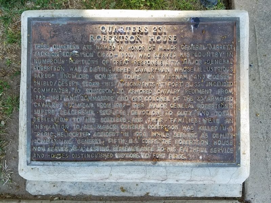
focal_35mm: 27
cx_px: 136
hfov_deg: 65.3
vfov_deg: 51.4
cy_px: 102
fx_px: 211
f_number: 1.7
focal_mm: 4.25
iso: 50
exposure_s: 1/216
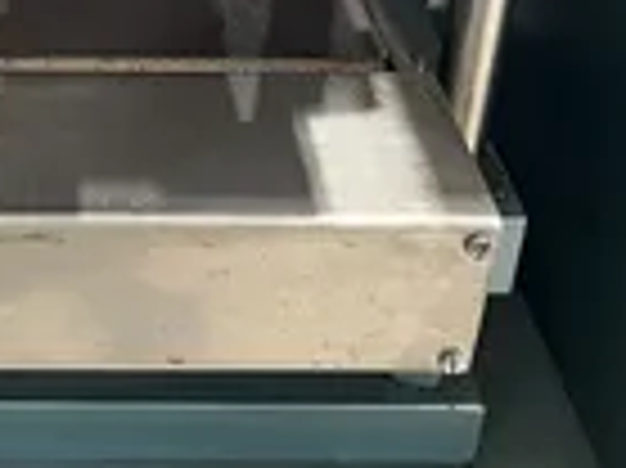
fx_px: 1355
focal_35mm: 75
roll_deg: -1.1
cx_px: 5
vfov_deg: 18.3
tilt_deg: -29.3
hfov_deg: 24.8
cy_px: -140
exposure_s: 1/60
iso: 200
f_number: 1.5
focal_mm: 5.7
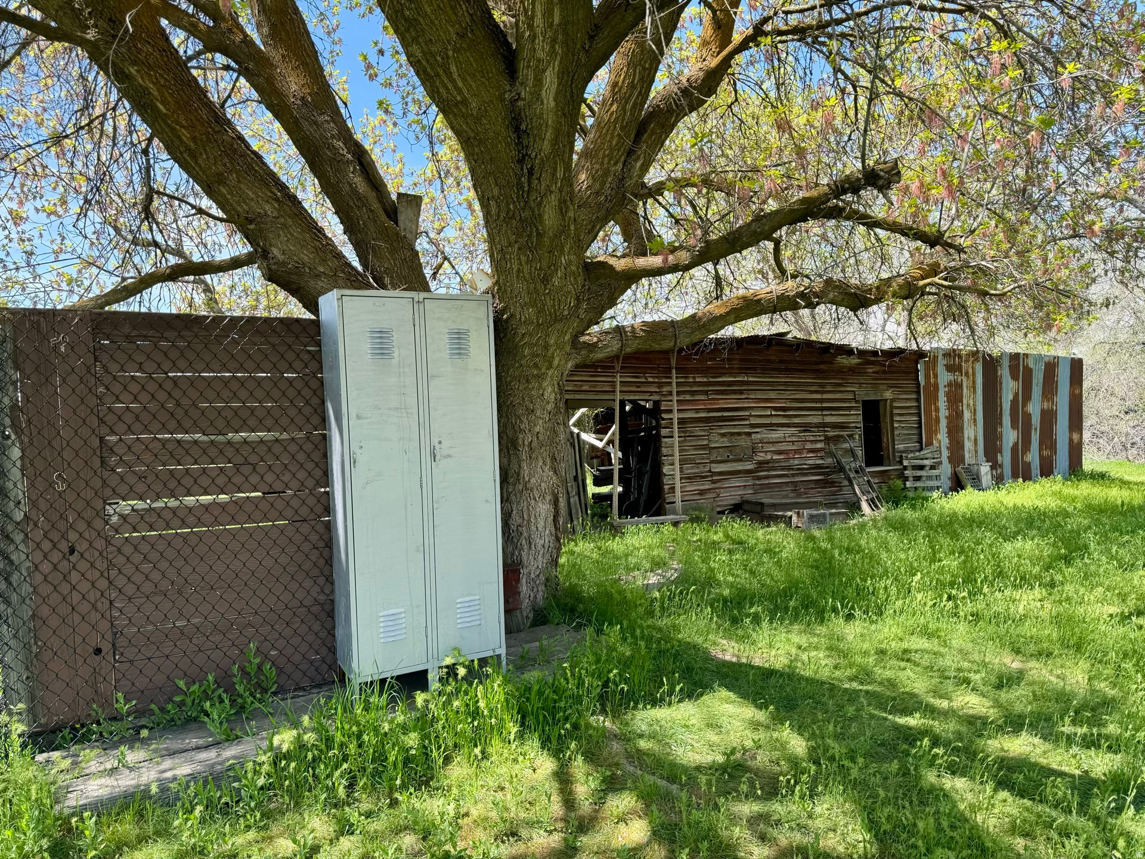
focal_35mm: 24
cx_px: 572
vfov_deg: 56.8
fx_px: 794
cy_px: 430
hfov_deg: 71.6
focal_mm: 6.76
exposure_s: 1/812
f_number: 1.78
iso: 80
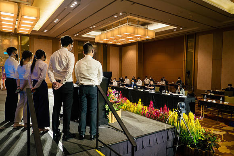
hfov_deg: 71.6
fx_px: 162
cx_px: 117
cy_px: 78
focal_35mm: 25
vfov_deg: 51.4
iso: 800
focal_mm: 12
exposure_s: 1/100
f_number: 2.8
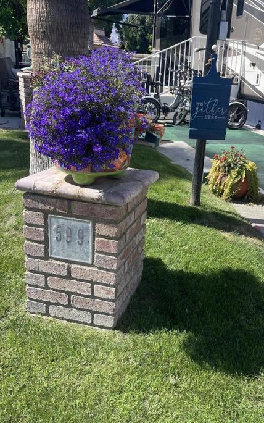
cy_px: 197
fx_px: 380
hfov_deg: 37.9
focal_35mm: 33
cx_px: 177
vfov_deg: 58.1
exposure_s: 1/1534
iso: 32
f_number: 1.6
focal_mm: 5.1
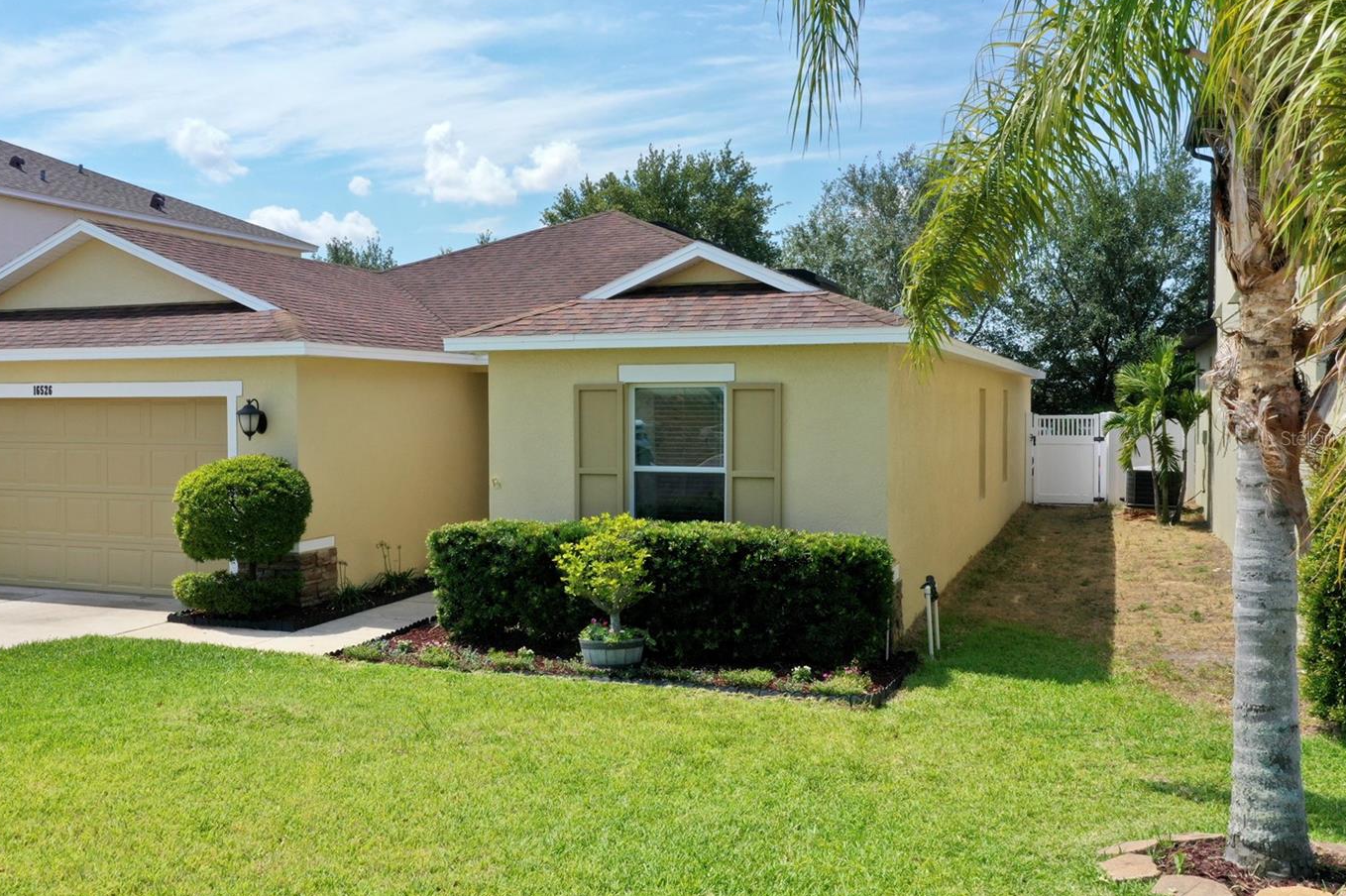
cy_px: 438
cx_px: 576
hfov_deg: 57.0
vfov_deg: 39.9
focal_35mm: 33
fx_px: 1233
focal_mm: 10.26
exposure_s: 1/160
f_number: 10
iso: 100
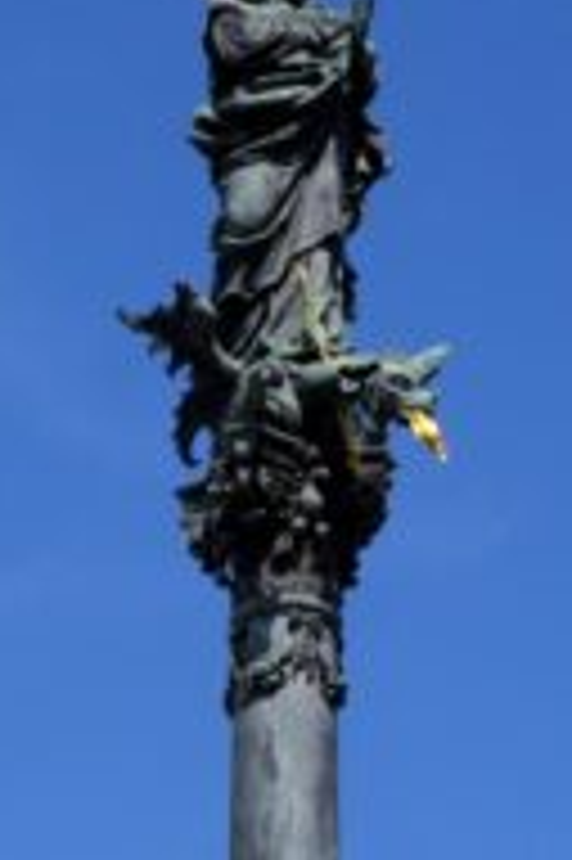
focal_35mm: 204
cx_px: 151
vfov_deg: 10.1
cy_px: 662
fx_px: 4870
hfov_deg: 6.7
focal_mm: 52
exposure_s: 1/80
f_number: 22
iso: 200
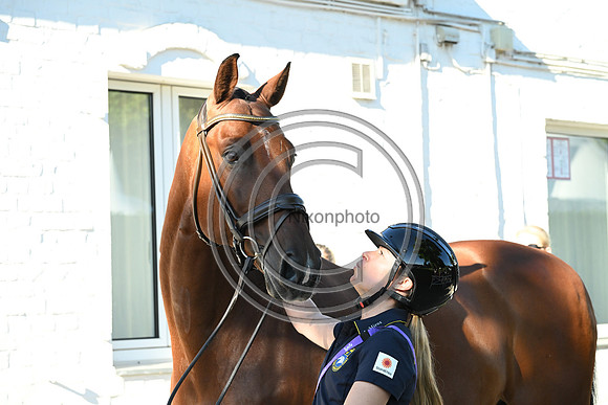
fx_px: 1520
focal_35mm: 90
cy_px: 202
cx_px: 304
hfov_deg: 22.6
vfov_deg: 15.2
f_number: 6.3
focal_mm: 90
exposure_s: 1/1600
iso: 2500
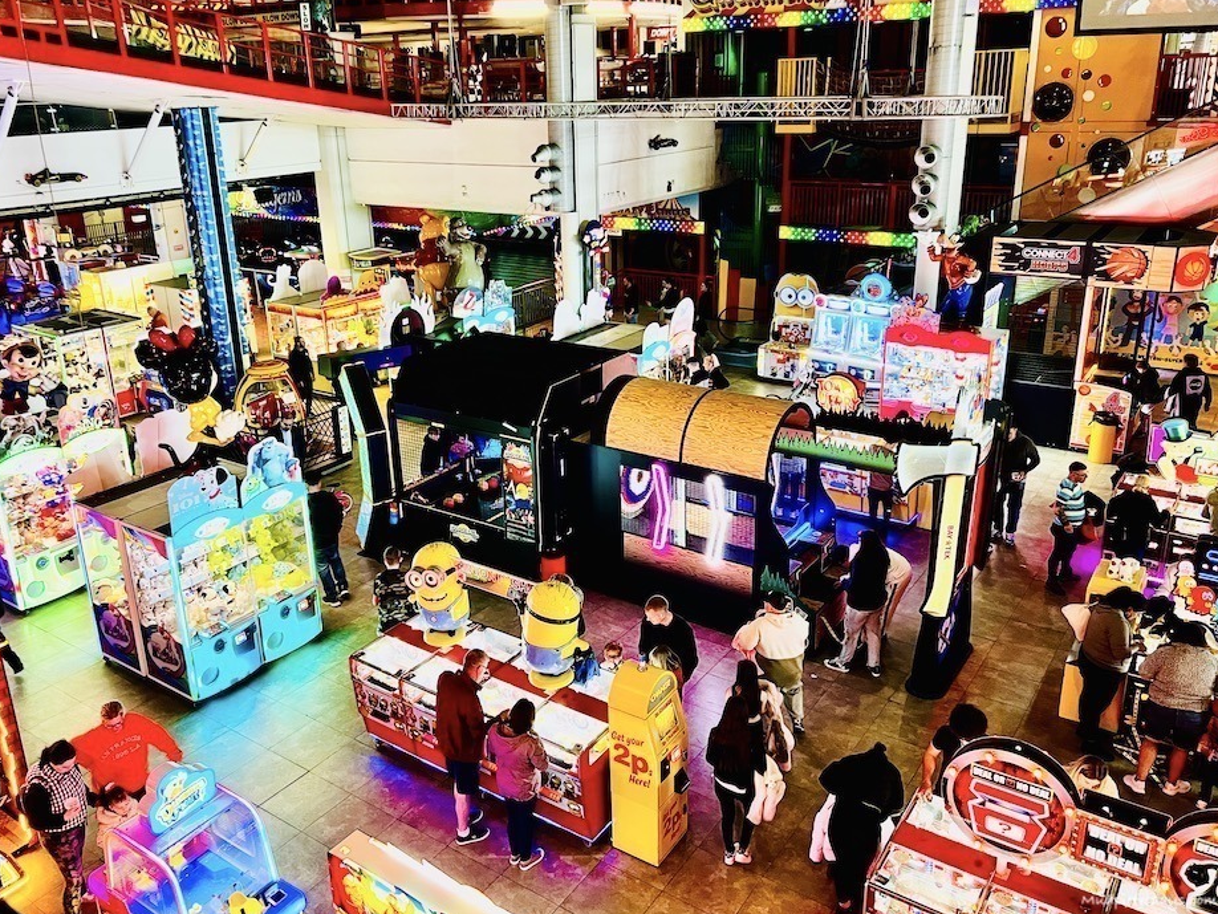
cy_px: 414
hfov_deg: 61.6
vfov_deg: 48.2
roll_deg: +2.7
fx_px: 1021
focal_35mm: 29
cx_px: 557
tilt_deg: -19.5
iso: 250
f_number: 1.5
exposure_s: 1/50
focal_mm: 5.7
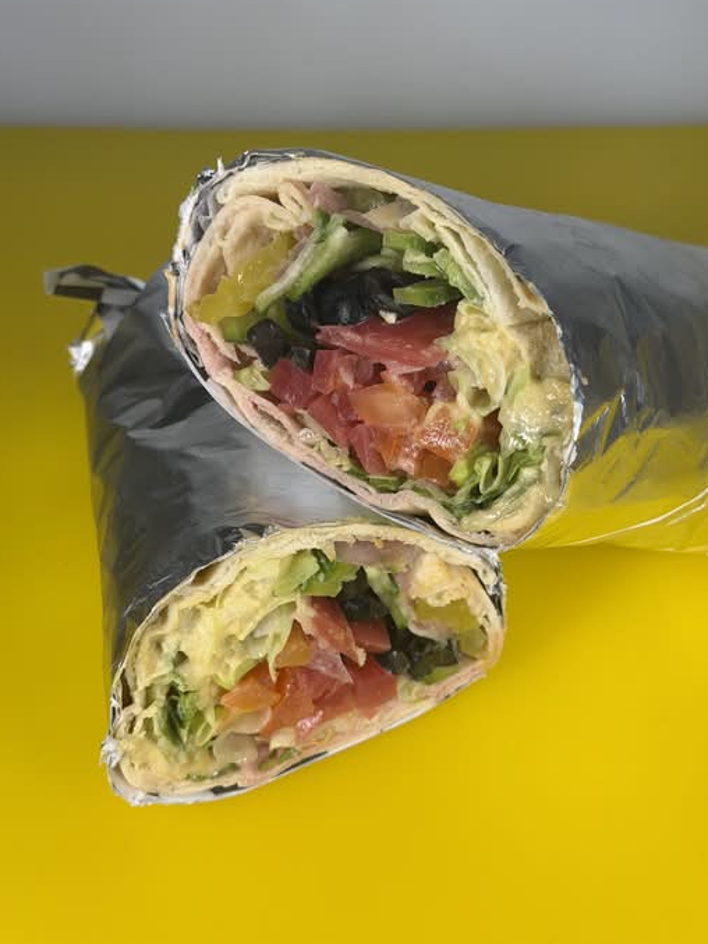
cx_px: 374
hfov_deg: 28.0
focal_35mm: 52
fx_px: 1418
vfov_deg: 36.8
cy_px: 448
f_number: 1.78
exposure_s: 1/574
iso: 64
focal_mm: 6.76
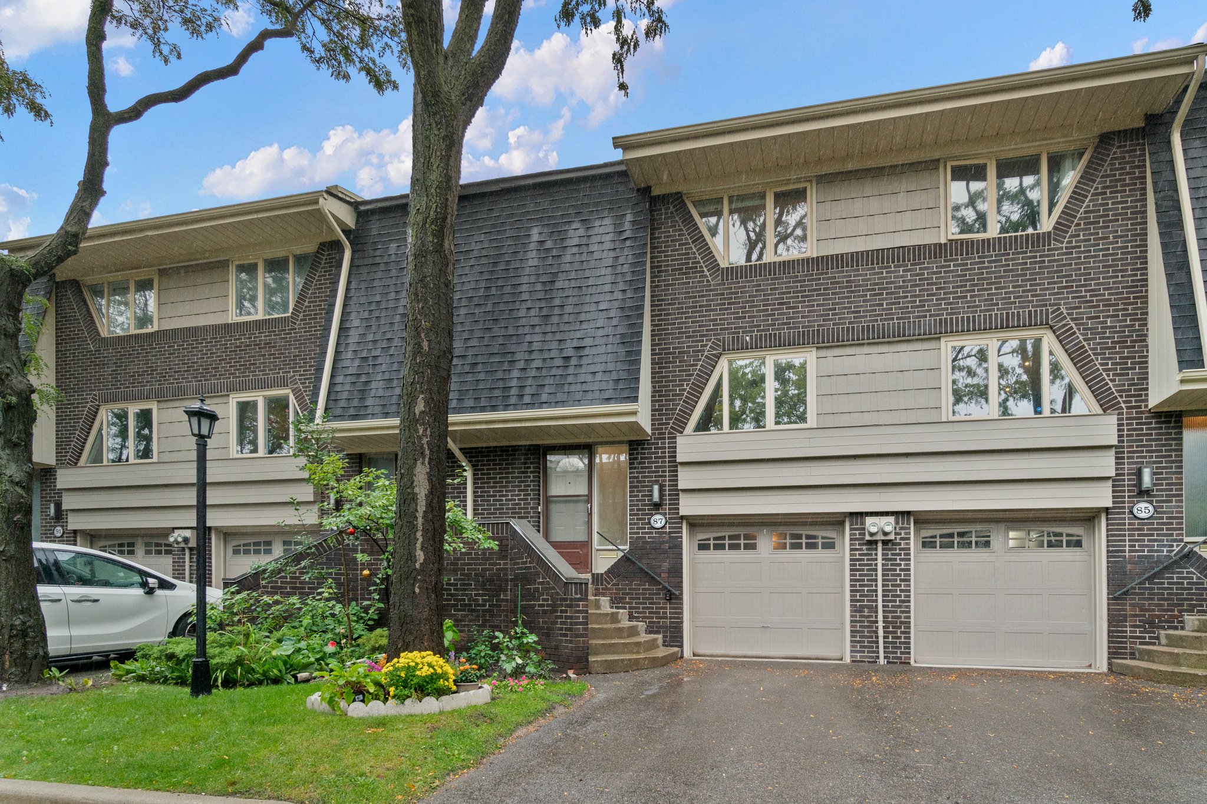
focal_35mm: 15
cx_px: 604
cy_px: 402
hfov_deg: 100.4
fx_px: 503
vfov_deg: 77.3
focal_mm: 10
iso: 640
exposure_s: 1/200
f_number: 6.3
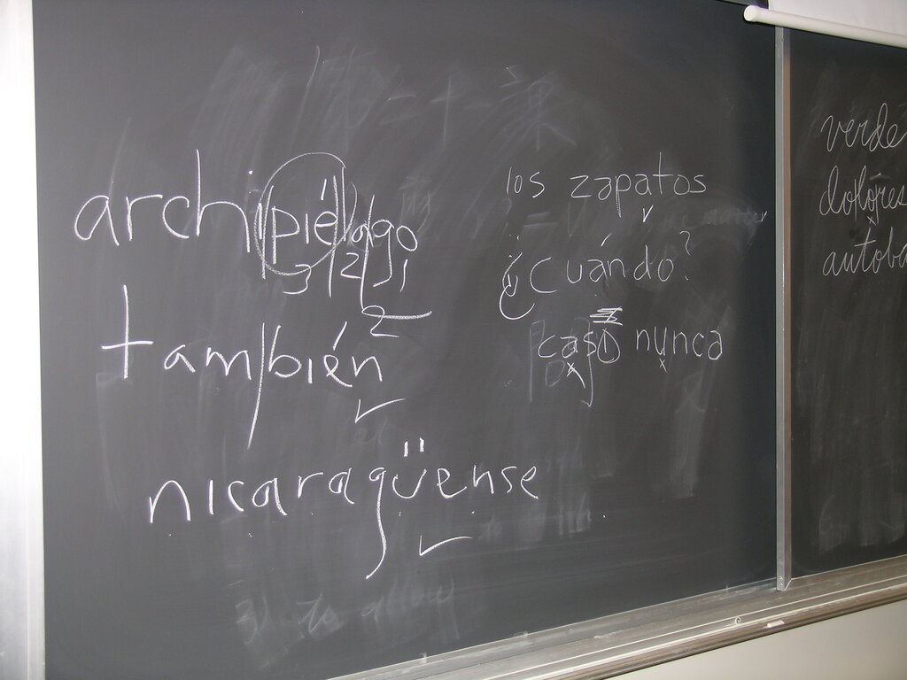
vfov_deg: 34.3
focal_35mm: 42
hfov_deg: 44.8
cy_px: 340
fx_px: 1100
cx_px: 454
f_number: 3.2
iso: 50
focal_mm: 8.7
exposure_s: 1/60.1
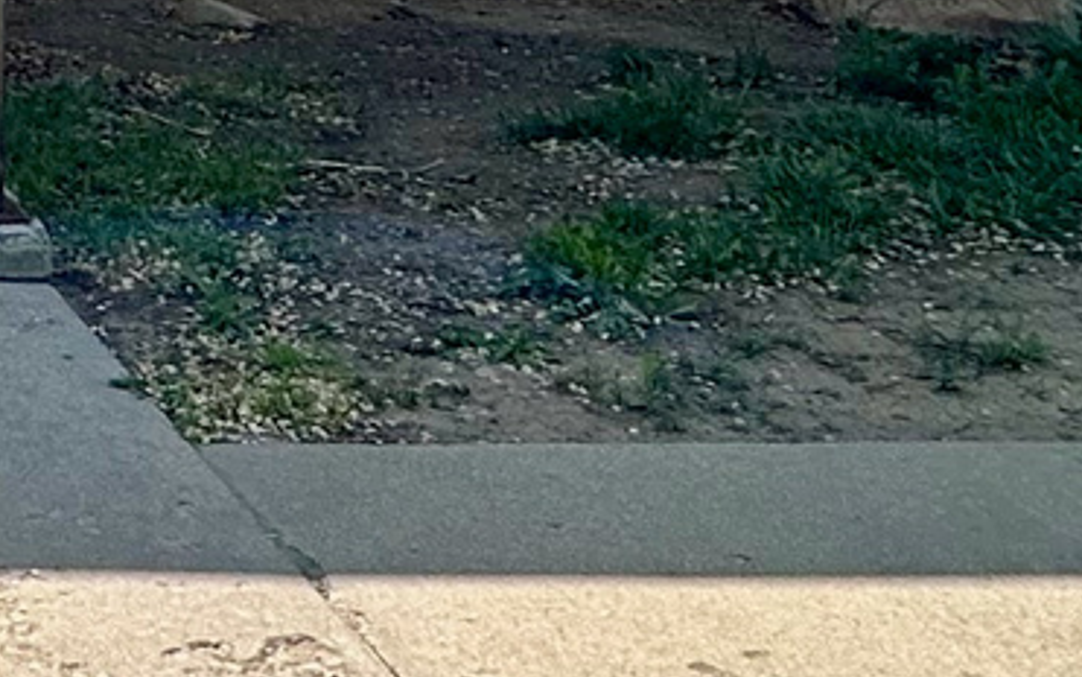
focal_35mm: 82
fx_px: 2418
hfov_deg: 19.6
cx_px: -799
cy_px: -557
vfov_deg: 14.1
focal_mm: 2.22
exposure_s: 1/361
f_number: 2.2
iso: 40
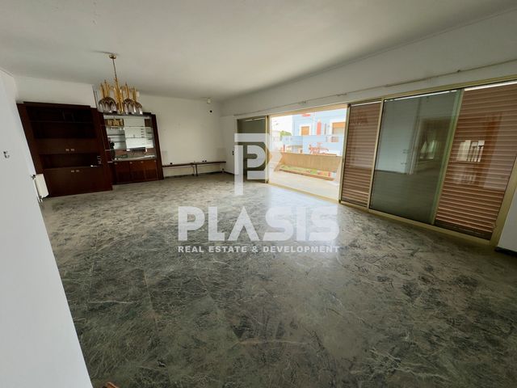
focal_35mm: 14
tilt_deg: -15.1
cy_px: 194
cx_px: 258
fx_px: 209
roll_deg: +0.3
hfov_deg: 102.1
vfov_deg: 85.7
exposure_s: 1/99
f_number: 2.2
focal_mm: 2.22
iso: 50
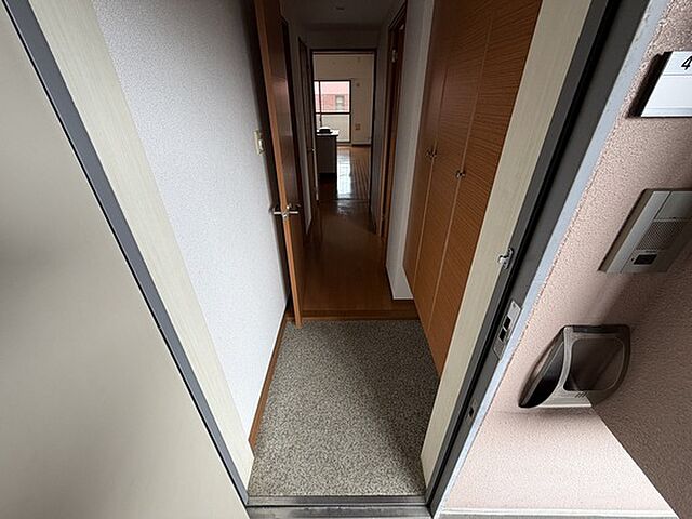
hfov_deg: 102.1
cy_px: 260
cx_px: 346
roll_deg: +1.2
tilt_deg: -30.6
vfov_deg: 85.7
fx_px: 280
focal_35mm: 14
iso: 100
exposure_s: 1/121
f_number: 2.2
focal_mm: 2.22
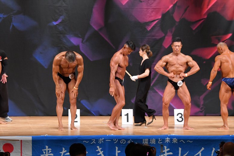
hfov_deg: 12.2
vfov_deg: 8.2
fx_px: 1091
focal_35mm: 168
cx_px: 117
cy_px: 78
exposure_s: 1/400
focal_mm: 112
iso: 6400
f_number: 5.6
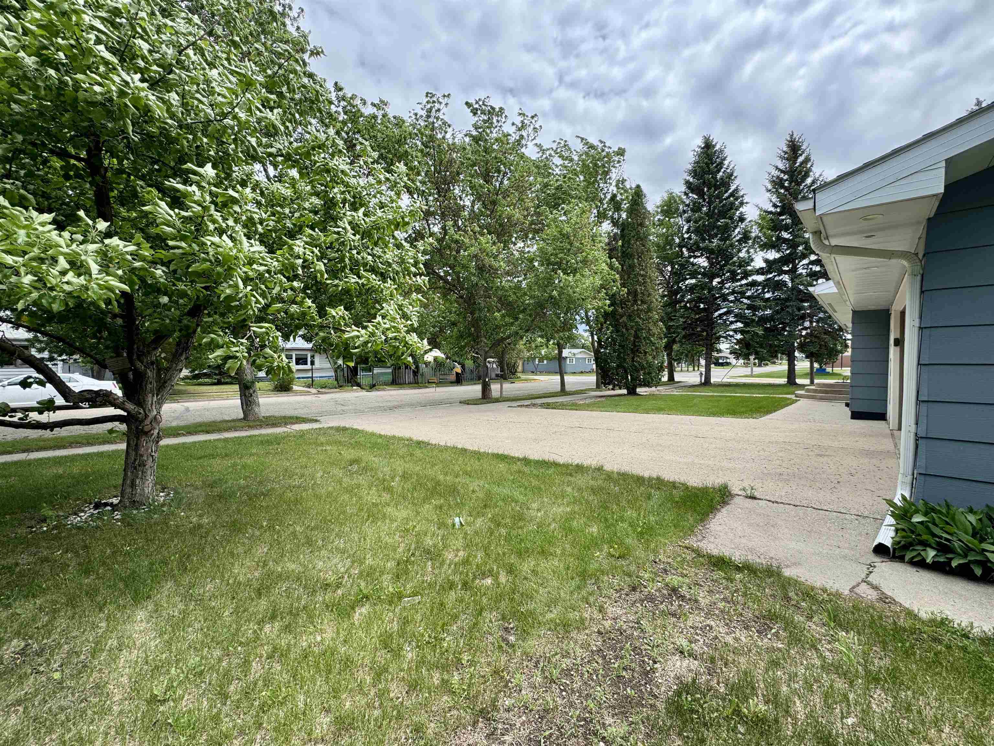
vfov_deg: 85.7
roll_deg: -0.4
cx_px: 497
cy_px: 373
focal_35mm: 14
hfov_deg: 102.1
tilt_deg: -1.6
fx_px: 402
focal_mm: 2.22
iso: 40
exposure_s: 1/787
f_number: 2.2
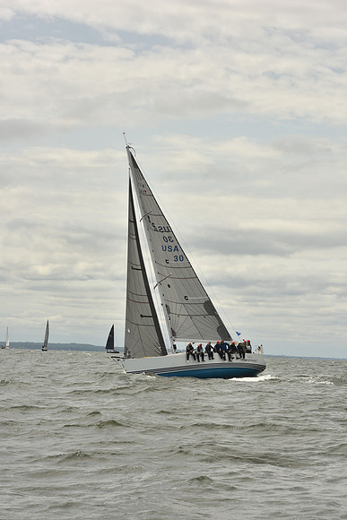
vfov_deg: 21.5
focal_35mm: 95
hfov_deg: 14.4
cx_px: 174
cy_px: 260
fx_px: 1373
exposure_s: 1/800
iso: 250
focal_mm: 95
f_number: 10
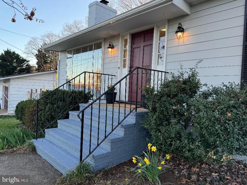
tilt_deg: -1.9
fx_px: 171
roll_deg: -2.8
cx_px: 124
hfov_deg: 71.6
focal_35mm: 24
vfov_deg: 56.8
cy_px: 92
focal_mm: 6.76
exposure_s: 1/193
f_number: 1.78
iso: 80
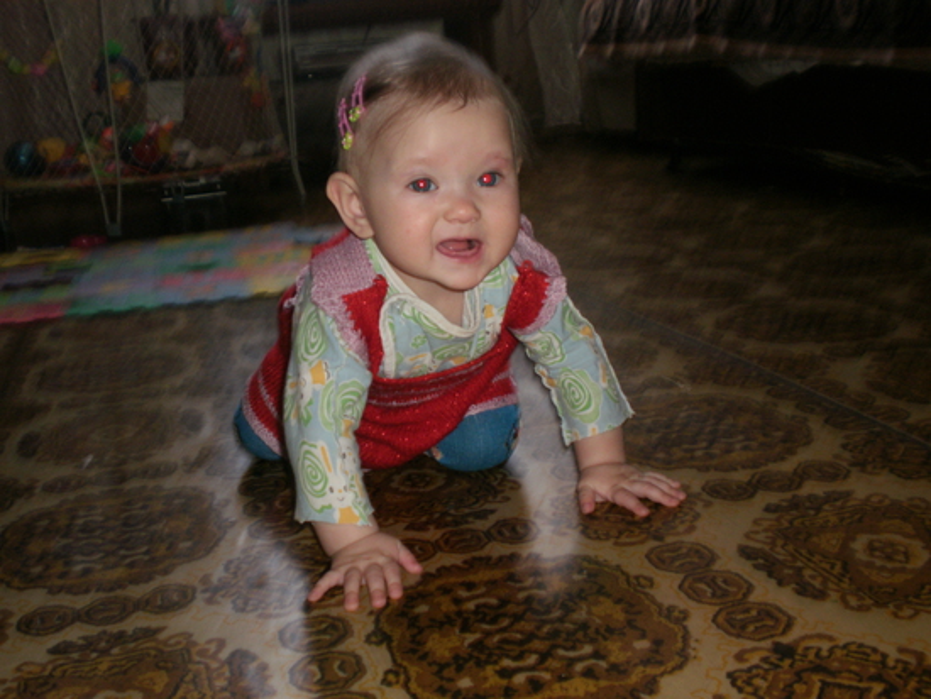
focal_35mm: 42
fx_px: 1130
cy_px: 350
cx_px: 466
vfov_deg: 34.4
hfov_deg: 44.8
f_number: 3.5
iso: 125
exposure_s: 1/40
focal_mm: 7.4
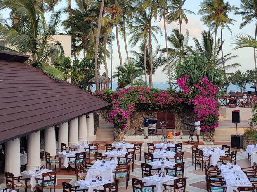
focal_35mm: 51
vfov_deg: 28.5
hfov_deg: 36.9
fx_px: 379
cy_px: 86
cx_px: 180
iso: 50
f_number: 1.9
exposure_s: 1/133
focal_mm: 6.04
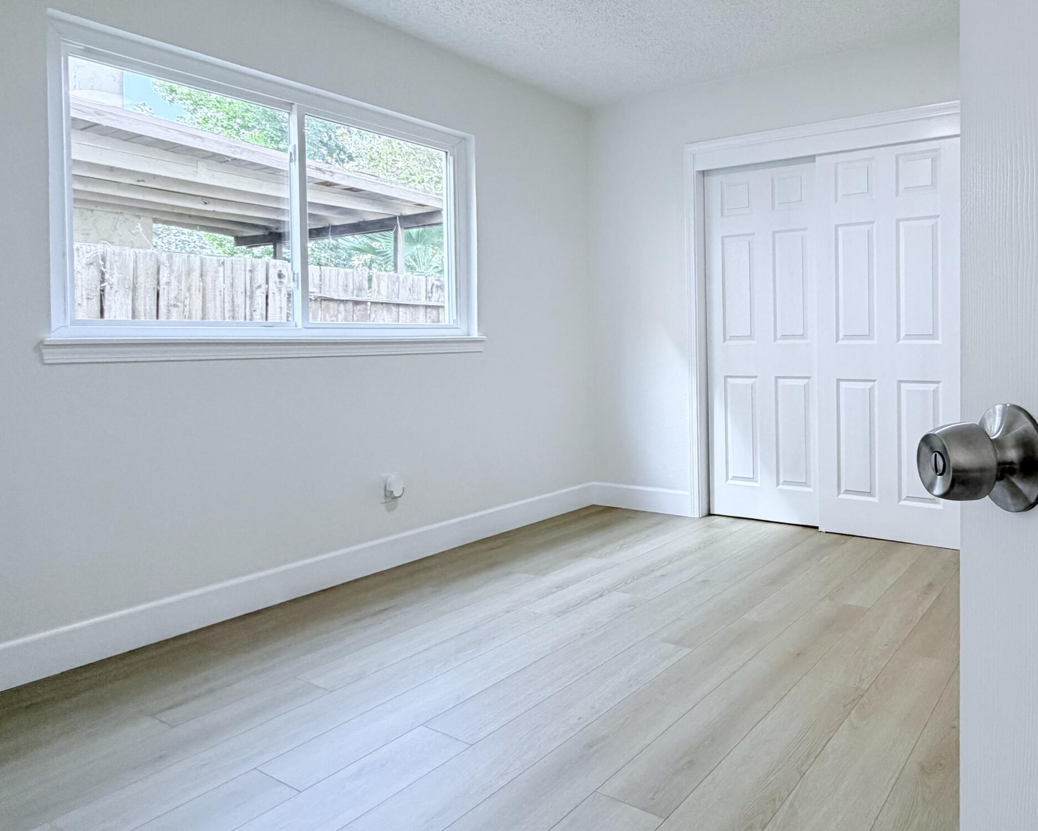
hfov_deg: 69.2
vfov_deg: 62.7
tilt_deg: -0.2
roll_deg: +0.5
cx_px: 799
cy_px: 339
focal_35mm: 22
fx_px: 676
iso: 250
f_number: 2.2
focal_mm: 2.22
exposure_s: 1/120
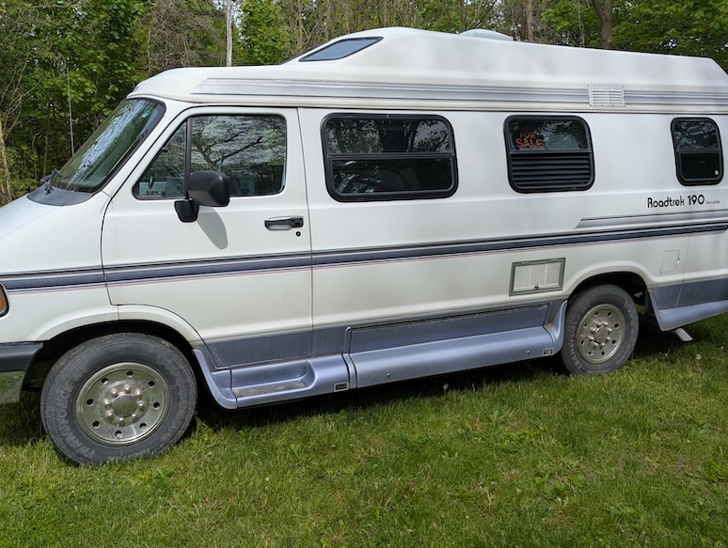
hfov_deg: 58.3
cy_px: 282
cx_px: 379
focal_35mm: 31
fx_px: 653
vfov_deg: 45.5
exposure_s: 1/1689
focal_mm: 6.81
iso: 47
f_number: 1.85
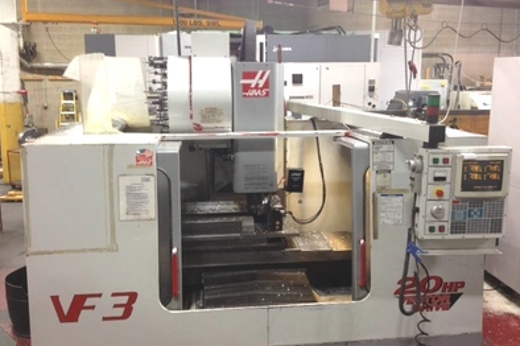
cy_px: 160
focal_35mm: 37
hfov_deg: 51.9
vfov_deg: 35.9
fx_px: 534
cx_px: 259
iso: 100
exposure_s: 1/20
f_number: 2.4
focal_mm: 4.28
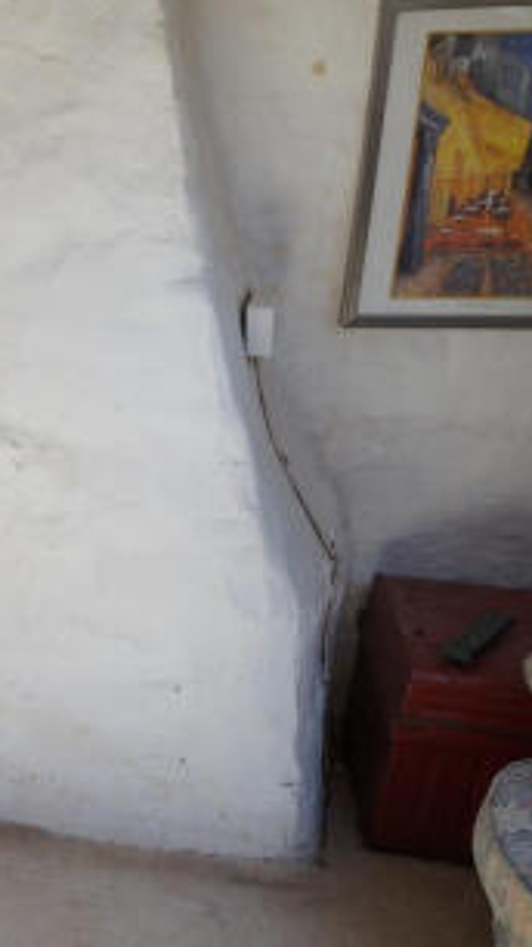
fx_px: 1104
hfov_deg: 23.4
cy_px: 481
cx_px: -189
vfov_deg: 46.4
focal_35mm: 44
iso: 100
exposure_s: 1/60
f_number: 4
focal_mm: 18
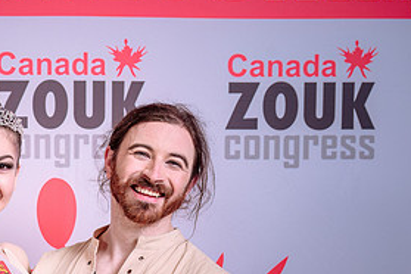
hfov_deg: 25.9
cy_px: 253
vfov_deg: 17.4
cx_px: 90
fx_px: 879
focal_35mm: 77
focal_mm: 37
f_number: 5
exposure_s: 1/160
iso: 100
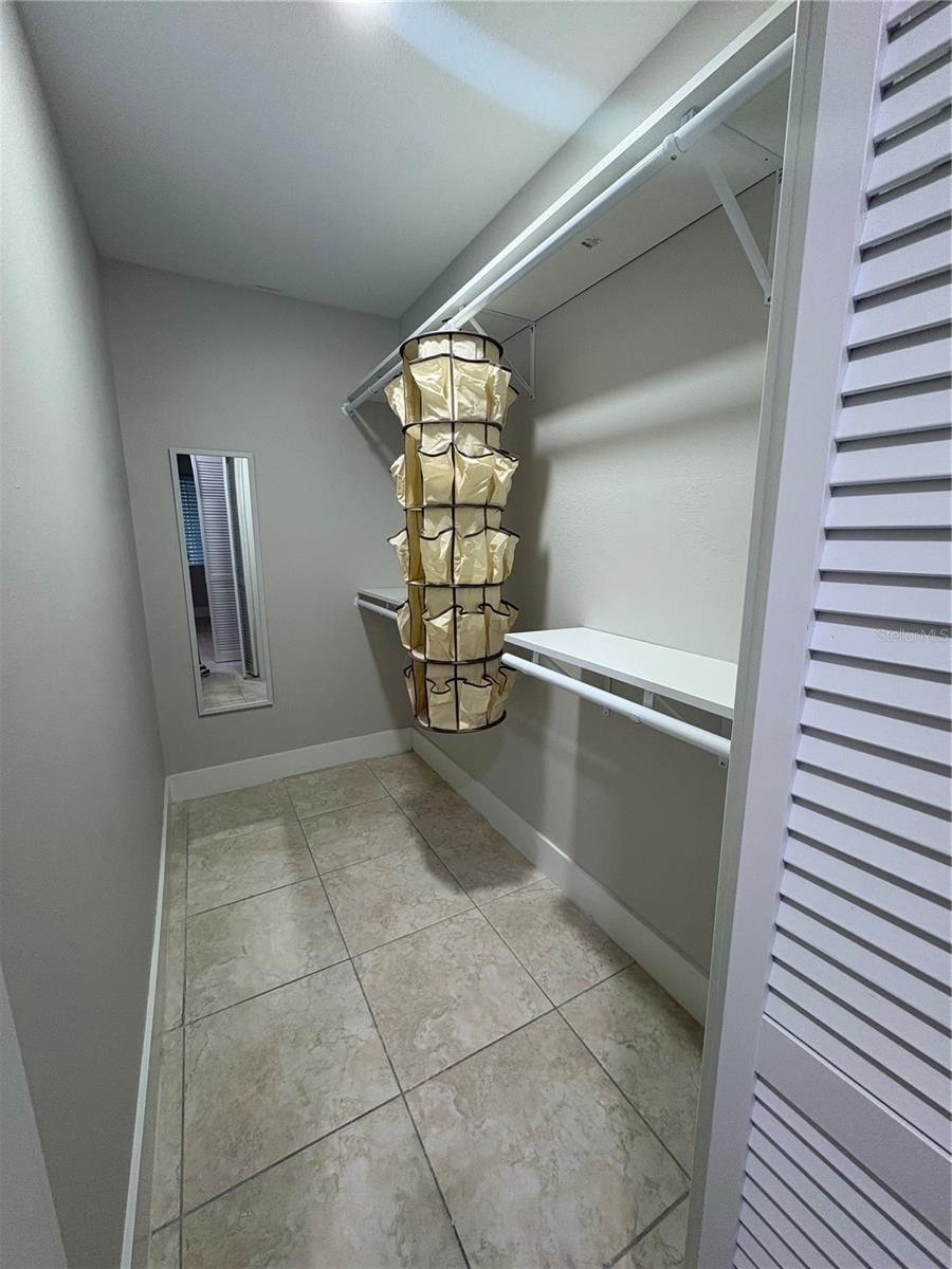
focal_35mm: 14
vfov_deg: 102.1
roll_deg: +0.6
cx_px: 476
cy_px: 634
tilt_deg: -10.8
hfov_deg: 85.7
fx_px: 513
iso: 160
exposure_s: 1/60
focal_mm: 2.22
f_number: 2.2
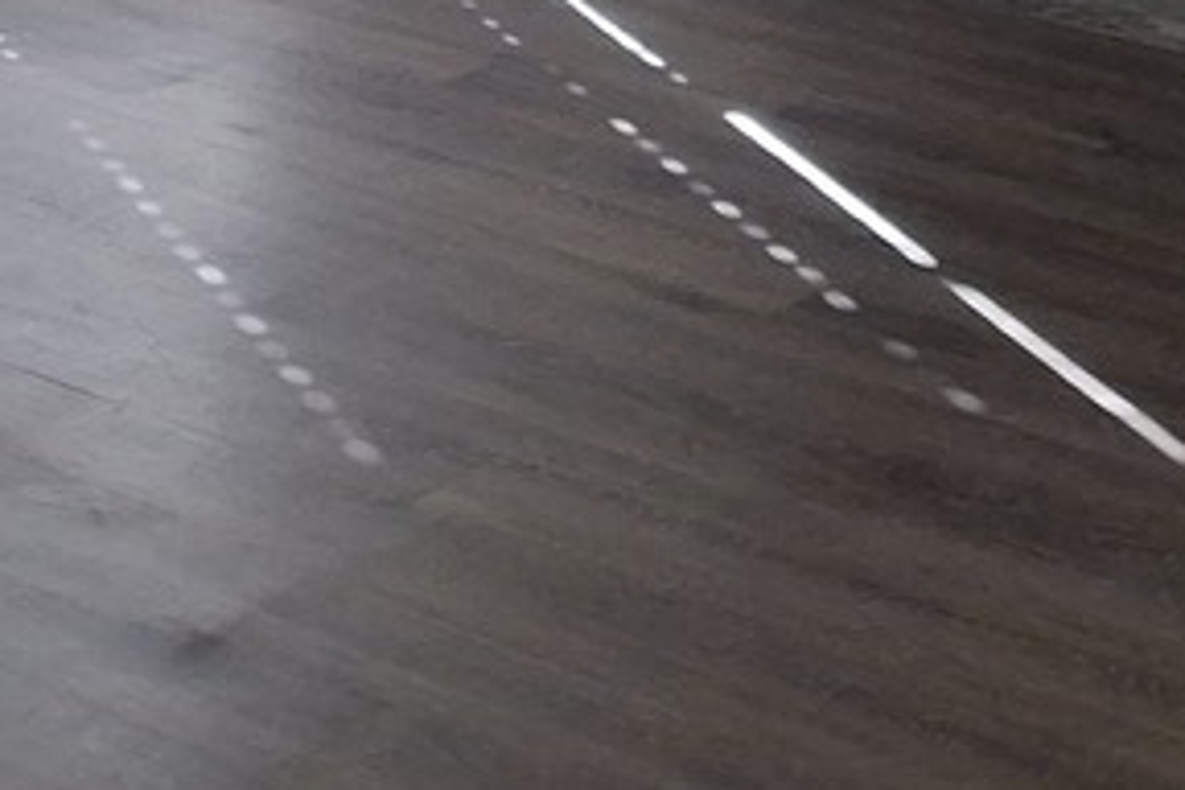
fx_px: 4279
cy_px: -819
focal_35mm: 130
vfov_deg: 9.8
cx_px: -4
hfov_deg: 15.5
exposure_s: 1/400
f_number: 1.8
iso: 64
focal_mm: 4.69
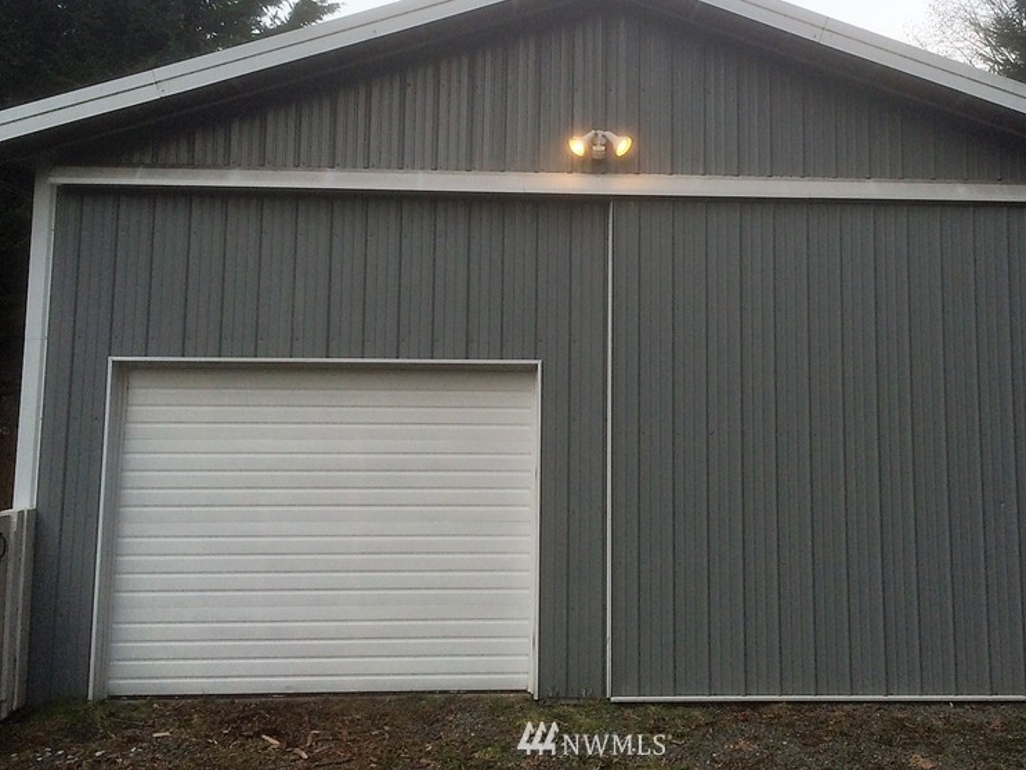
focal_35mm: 40
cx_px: 595
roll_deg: +1.1
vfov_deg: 35.6
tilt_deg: +6.2
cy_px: 260
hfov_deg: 46.6
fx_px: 1186
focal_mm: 4.15
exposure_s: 1/477
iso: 32
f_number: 2.2
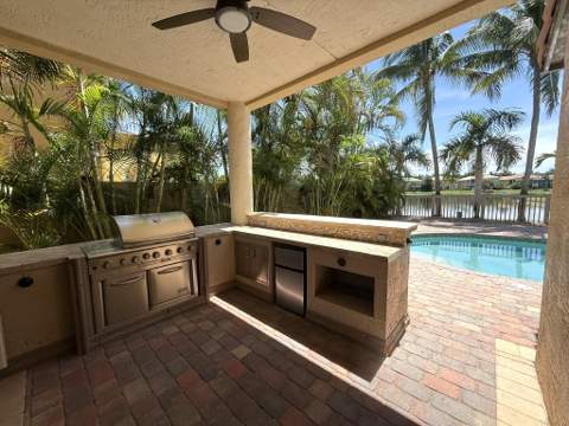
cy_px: 213
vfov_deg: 85.7
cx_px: 284
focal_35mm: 14
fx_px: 230
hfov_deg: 102.1
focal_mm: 2.22
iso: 64
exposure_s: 1/638
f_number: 2.2
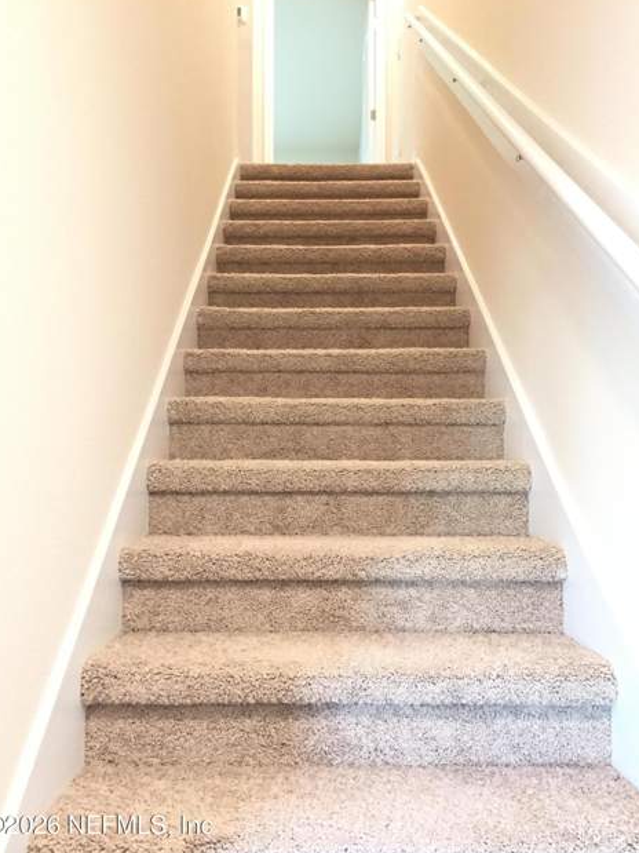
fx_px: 739
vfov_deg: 60.0
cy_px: 424
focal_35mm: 30
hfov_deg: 46.8
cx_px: 315
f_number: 2.2
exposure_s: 1/30
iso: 250
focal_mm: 4.15
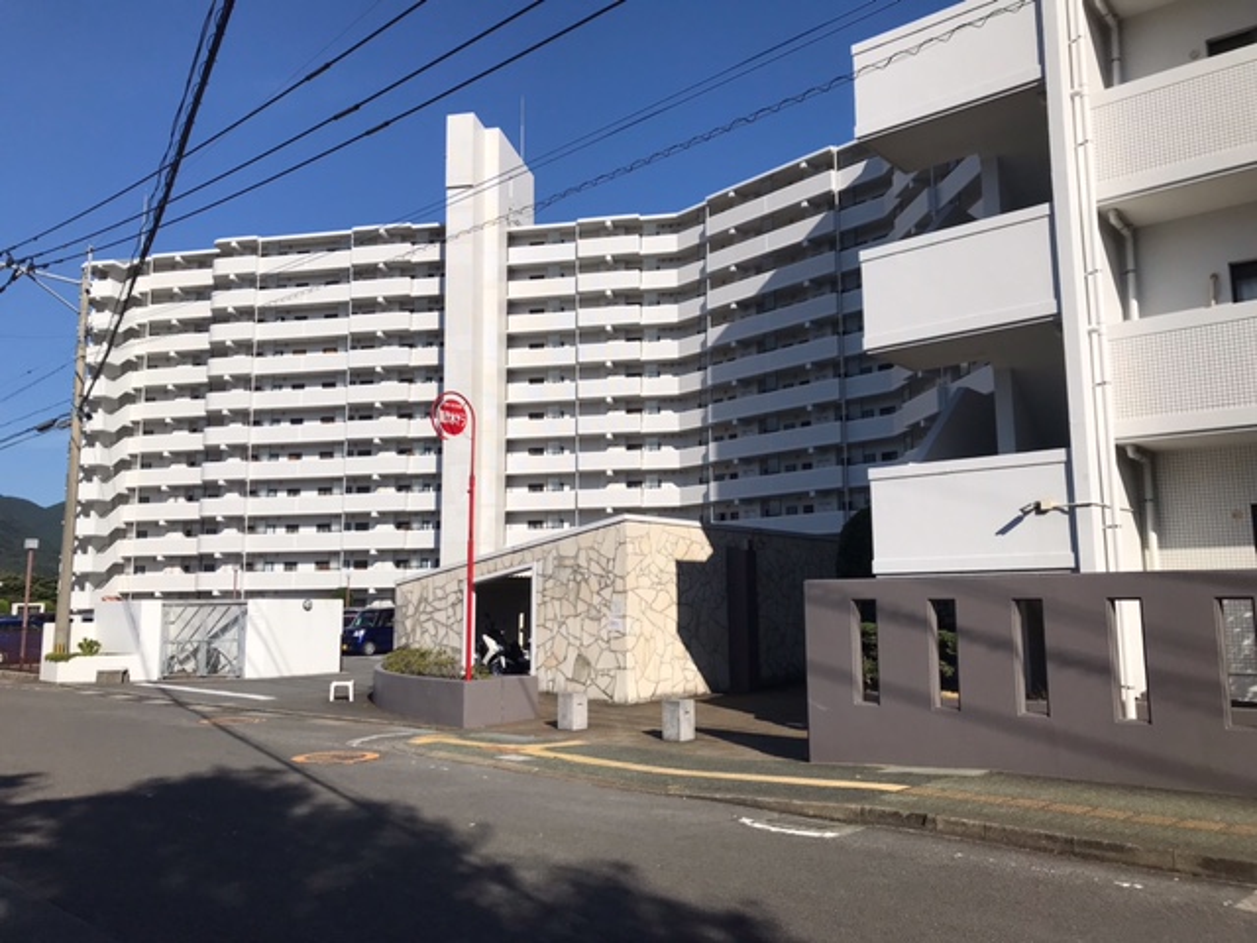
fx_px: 1017
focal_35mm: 28
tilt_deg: +10.0
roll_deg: +0.2
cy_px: 472
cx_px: 628
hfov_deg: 63.4
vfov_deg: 49.7
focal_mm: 3.99
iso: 20
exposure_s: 1/5051
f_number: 1.8
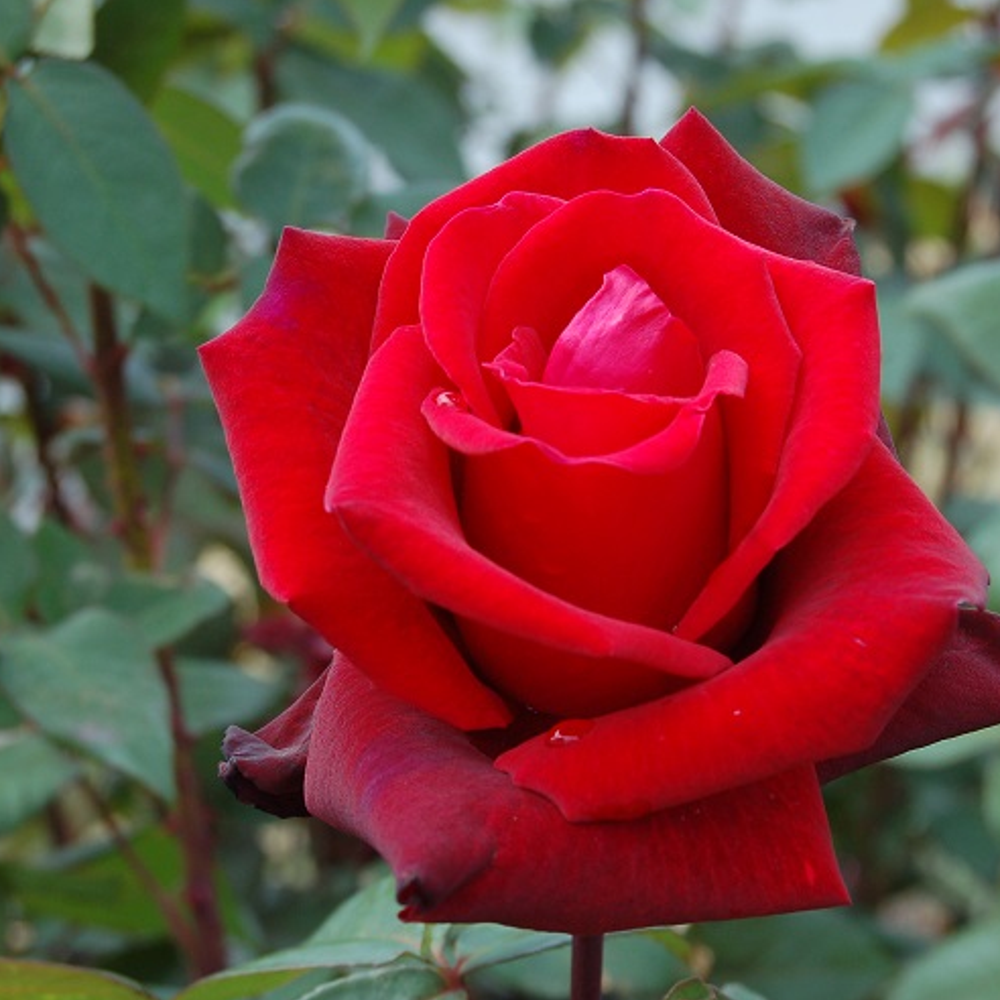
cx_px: 581
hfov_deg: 16.3
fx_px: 3486
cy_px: 498
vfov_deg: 16.3
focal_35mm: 107
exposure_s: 1/200
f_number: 10
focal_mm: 55
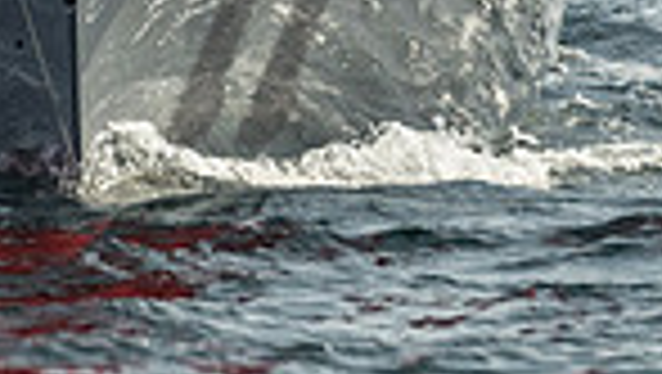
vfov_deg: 1.0
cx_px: -172
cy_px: -388
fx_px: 21031
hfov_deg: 1.8
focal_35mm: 1197
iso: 320
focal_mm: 200
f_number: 6.3
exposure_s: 1/2500
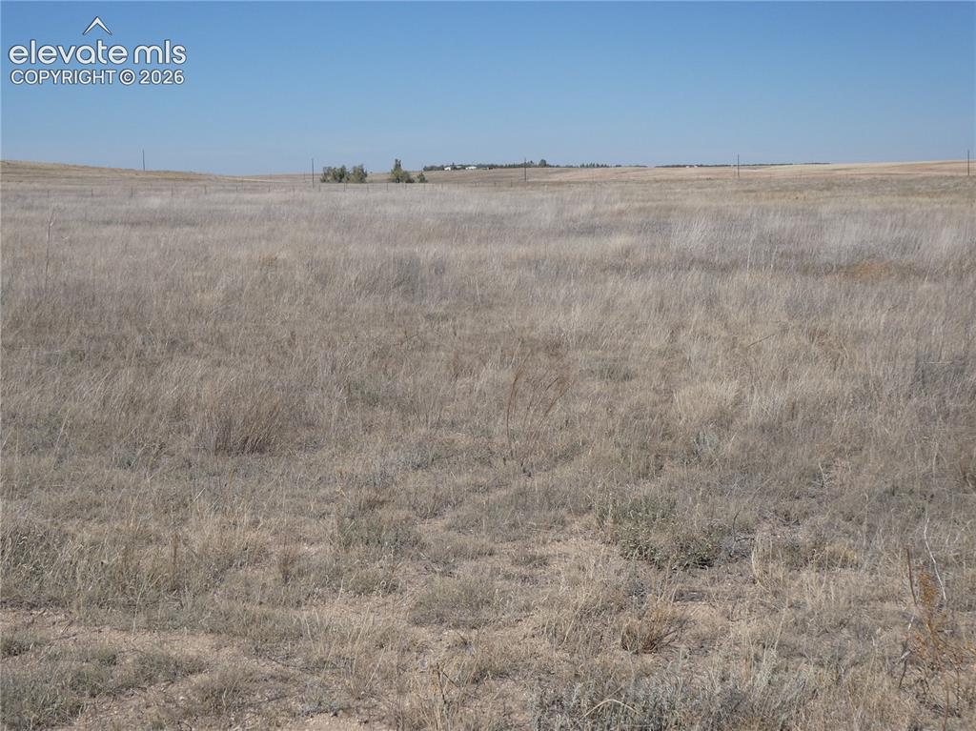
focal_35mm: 50
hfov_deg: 38.2
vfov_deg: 29.1
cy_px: 366
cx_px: 488
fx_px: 1409
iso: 80
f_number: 5
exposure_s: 1/800
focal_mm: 9
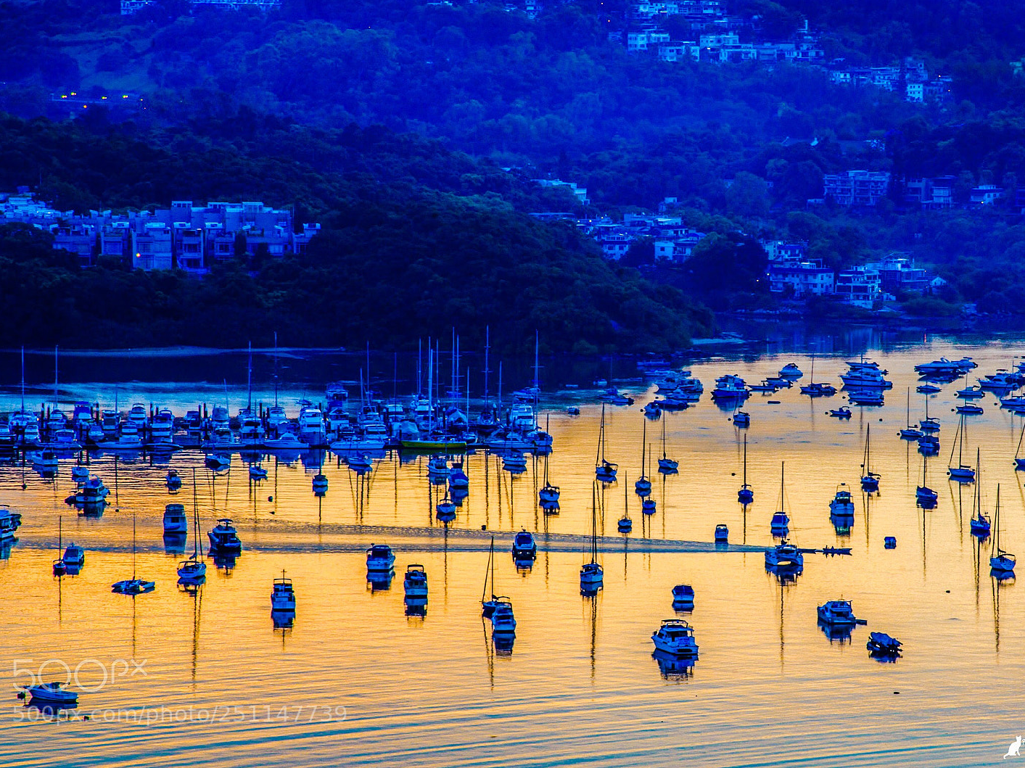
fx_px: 5802
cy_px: 384
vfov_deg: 7.6
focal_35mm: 196
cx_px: 548
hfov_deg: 10.1
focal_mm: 180
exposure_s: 1/10
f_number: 20
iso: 64
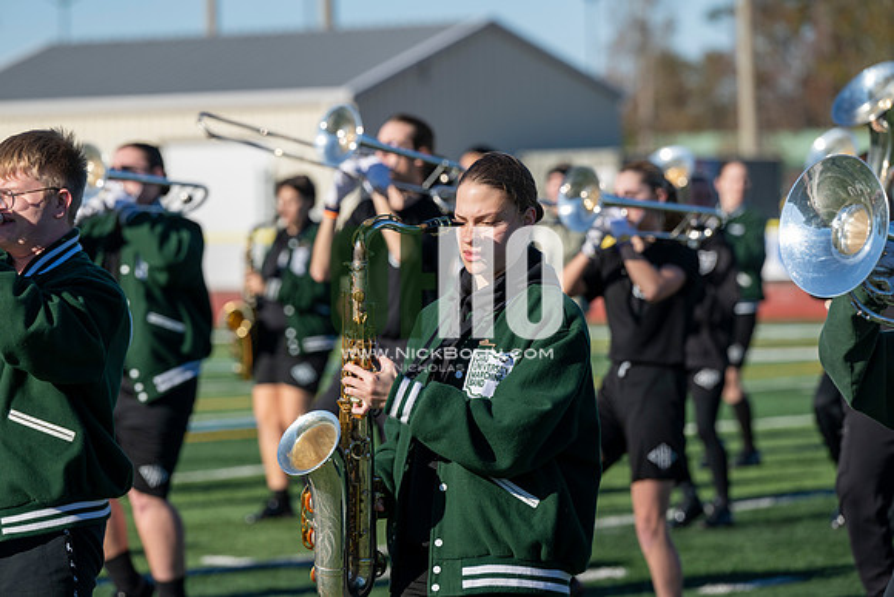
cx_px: 447
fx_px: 4968
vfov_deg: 6.9
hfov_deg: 10.3
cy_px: 298
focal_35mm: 200
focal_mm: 200
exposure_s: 1/2000
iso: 250
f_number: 5
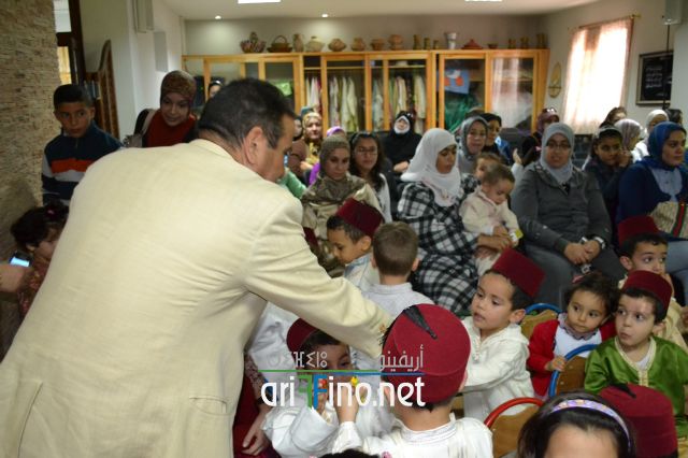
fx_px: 630
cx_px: 344
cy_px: 229
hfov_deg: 57.2
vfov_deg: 39.9
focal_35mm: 33
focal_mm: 22
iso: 2200
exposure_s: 1/60
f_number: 3.8
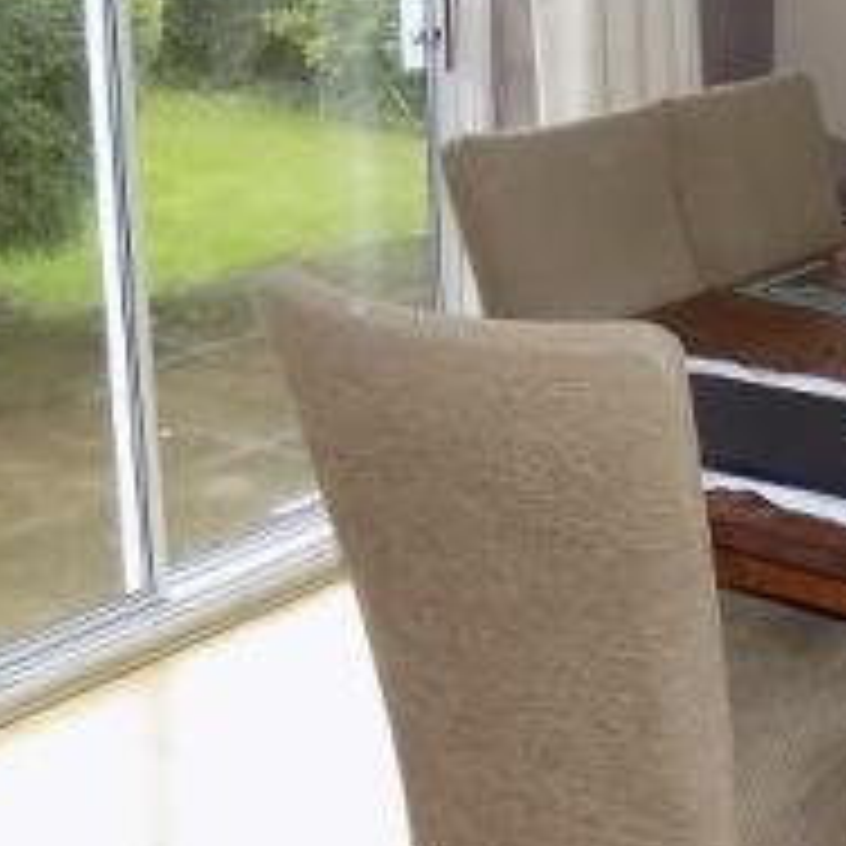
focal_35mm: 63
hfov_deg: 26.1
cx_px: 821
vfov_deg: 26.9
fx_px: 1742
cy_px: 205
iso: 200
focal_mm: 4
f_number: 3.1
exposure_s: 1/30
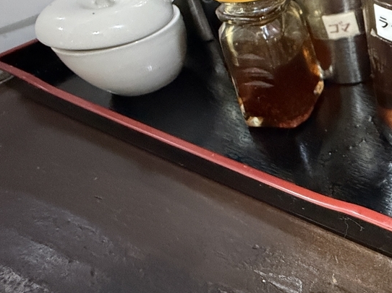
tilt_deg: -34.9
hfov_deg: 45.2
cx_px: 424
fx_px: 351
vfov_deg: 42.5
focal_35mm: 31
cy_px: 43
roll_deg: -0.3
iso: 1000
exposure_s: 1/40
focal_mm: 2.22
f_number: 2.2
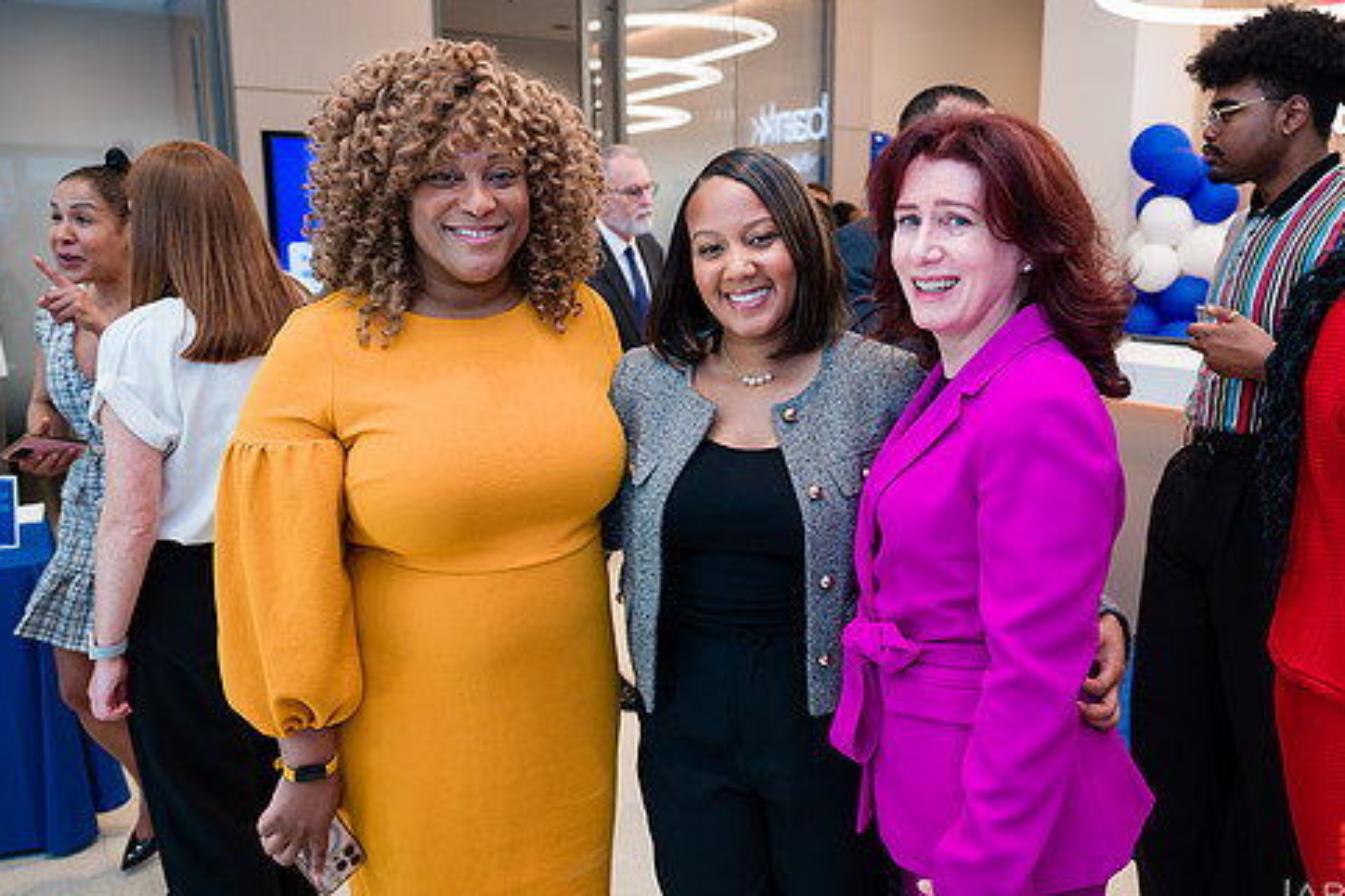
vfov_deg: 42.3
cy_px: 431
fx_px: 1158
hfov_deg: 60.2
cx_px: 730
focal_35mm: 31
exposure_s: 1/200
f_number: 3.2
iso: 320
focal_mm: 25.5
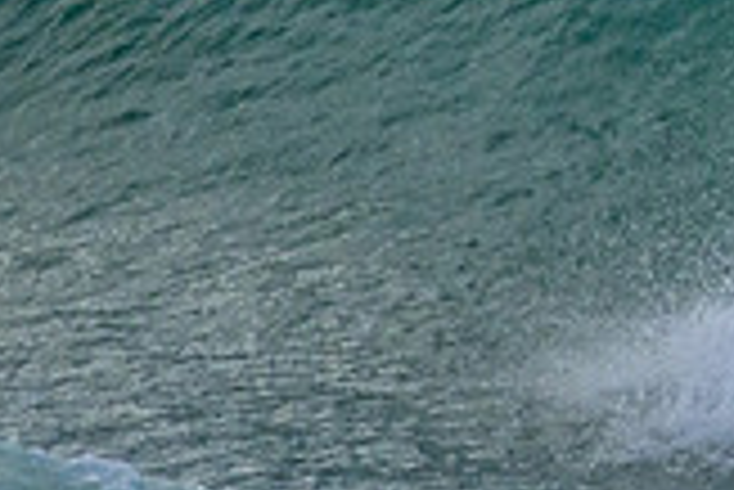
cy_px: -205
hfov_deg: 0.7
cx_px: 1184
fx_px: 58097
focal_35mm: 2847
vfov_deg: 0.5
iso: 4000
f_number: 11
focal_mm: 800
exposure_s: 1/2000
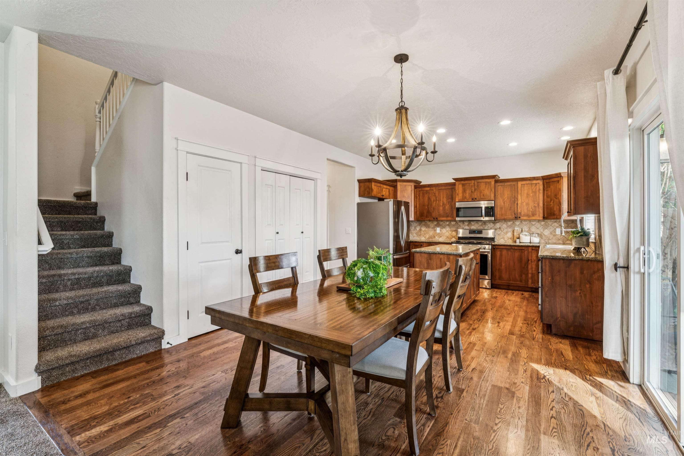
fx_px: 302
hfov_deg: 97.1
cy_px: 228
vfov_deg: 74.1
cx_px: 342
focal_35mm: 16
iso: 400
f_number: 13
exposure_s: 1/3.33
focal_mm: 15.9
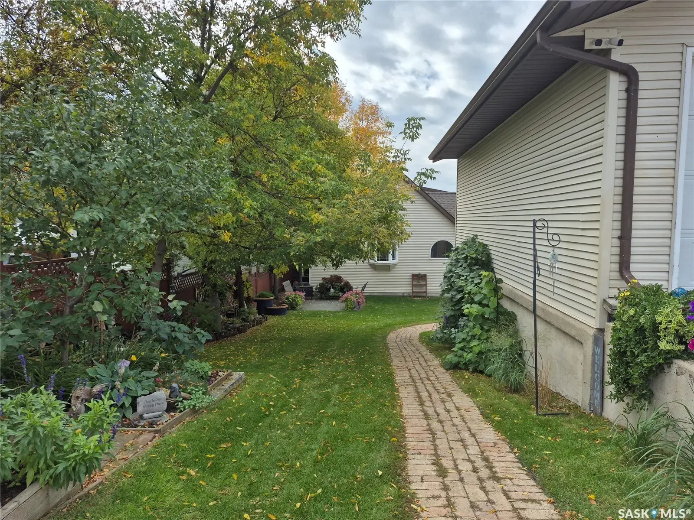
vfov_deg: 58.9
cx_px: 347
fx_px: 461
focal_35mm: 23
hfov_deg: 73.9
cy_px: 260
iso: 25
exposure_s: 1/1440
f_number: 1.8
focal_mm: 5.4
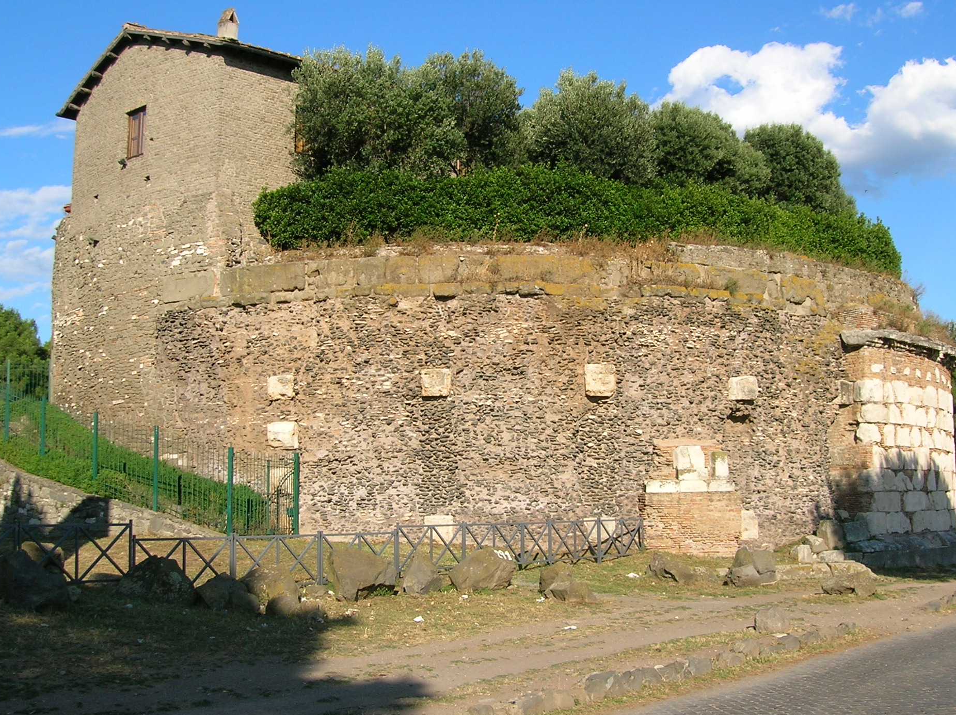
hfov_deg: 44.8
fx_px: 1159
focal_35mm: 42
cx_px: 500
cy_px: 351
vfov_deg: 34.3
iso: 50
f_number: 4.9
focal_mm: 5.7
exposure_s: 1/344
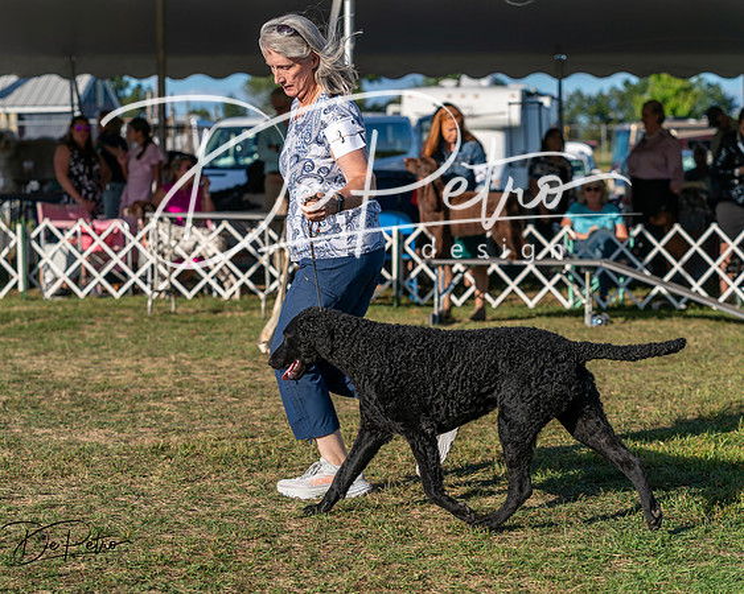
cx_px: 372
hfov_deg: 20.5
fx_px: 2058
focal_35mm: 93
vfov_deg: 16.4
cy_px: 297
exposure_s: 1/1250
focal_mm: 83
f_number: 4.5
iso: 125
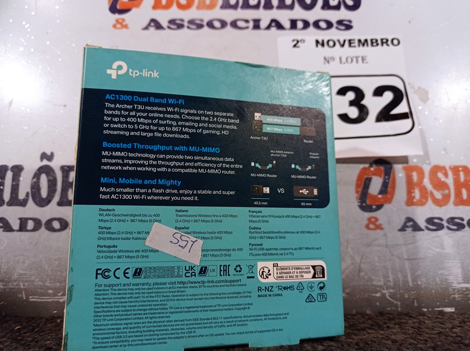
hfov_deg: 63.5
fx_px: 380
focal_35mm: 28
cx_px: 235
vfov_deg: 49.7
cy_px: 176
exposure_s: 1/142
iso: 103
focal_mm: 4.7
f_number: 1.79
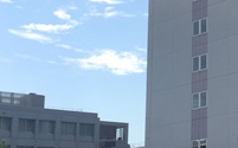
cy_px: 60
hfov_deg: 19.6
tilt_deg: +14.3
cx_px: 308
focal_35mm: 98
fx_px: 635
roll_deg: +1.2
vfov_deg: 13.3
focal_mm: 4.15
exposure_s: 1/1412
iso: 32
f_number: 2.2
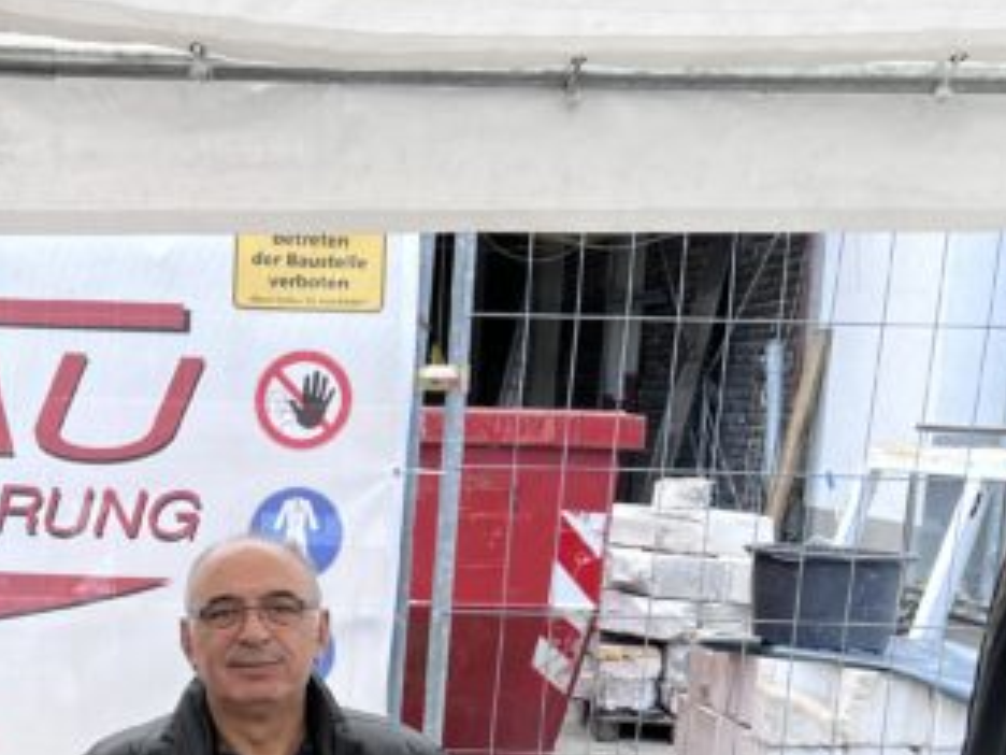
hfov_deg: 29.4
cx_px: 174
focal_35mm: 64
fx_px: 1860
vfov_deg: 21.7
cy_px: 836
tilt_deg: -13.5
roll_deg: -1.2
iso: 50
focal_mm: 5.7
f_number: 1.5
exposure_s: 1/407
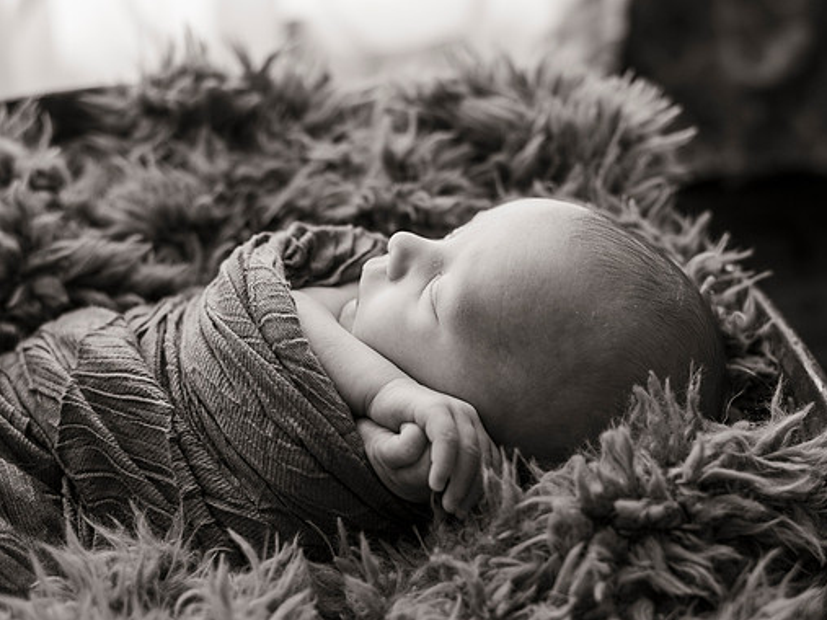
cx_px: 447
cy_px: 314
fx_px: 1314
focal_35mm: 55
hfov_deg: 34.9
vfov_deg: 26.5
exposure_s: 1/250
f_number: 3.2
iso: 1000
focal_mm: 50
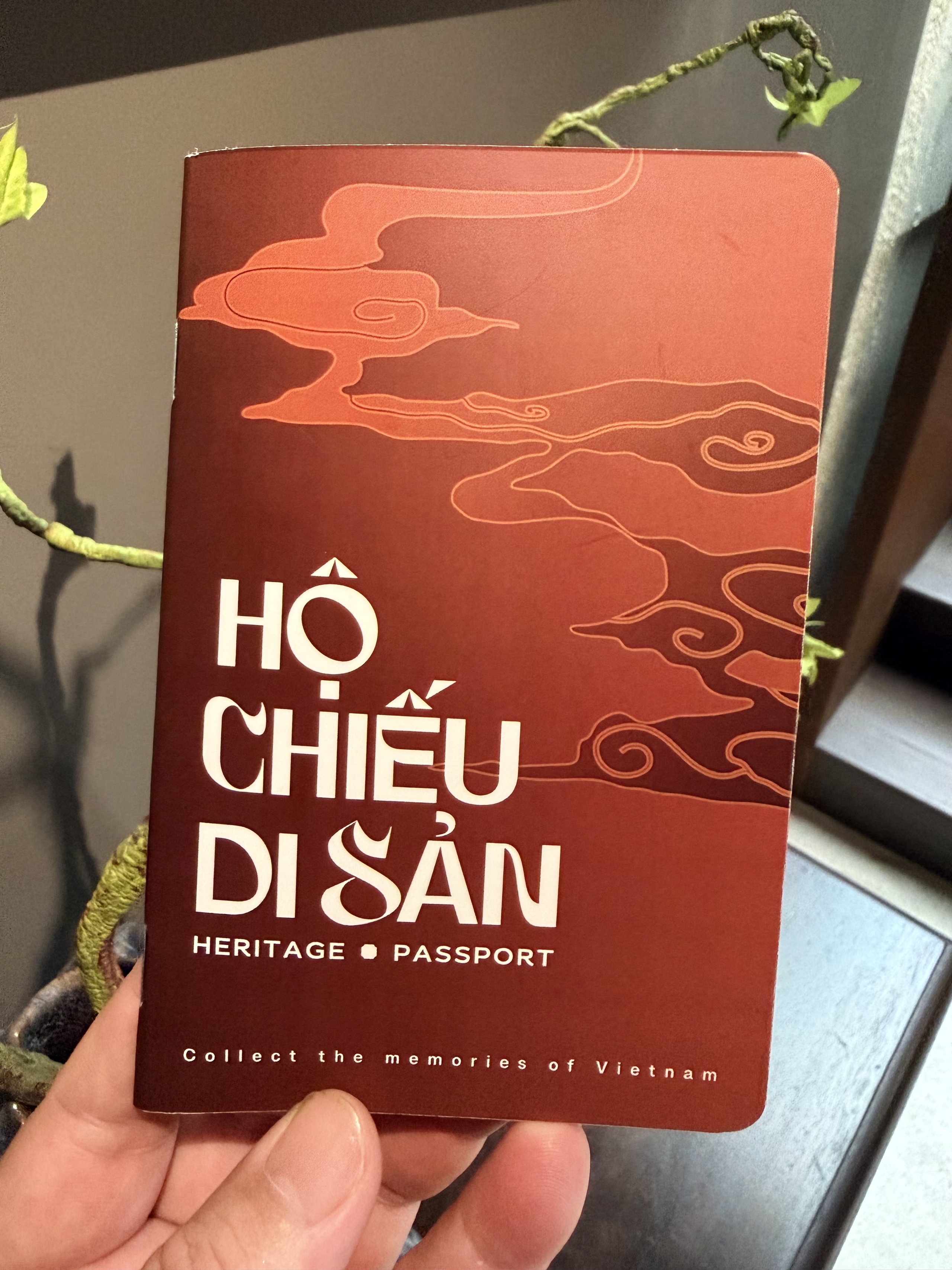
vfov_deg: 71.6
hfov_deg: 56.8
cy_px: 635
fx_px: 880
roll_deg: -0.4
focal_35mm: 24
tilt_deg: -35.5
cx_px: 476
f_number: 2.2
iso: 500
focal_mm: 2.22
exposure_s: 1/60
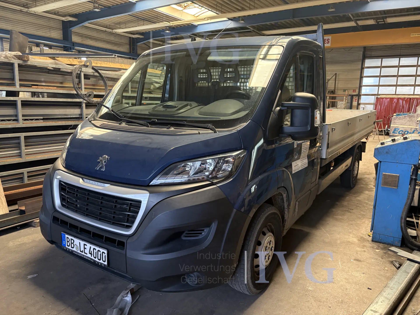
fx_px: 315
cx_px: 210
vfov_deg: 53.1
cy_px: 158
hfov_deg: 67.3
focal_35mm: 26
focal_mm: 5.96
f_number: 1.6
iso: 200
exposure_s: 1/60
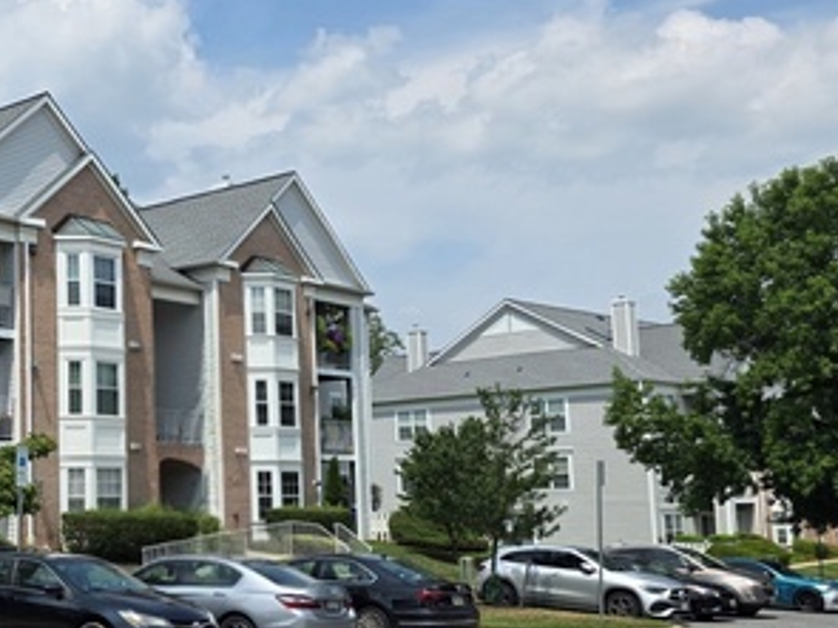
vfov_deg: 28.0
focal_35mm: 52
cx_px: 78
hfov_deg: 34.7
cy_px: 358
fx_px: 1258
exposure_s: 1/10000
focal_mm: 6.25
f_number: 1.7
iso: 80
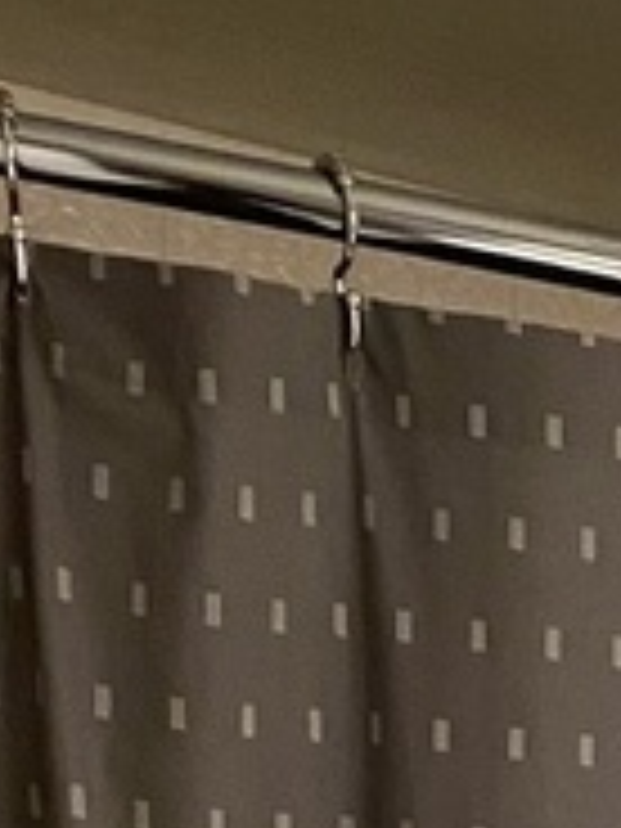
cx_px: 1678
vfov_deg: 10.5
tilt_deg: -13.9
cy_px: 2169
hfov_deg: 8.5
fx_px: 3660
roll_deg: -4.3
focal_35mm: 153
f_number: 1.8
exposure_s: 1/60
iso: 160
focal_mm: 4.25
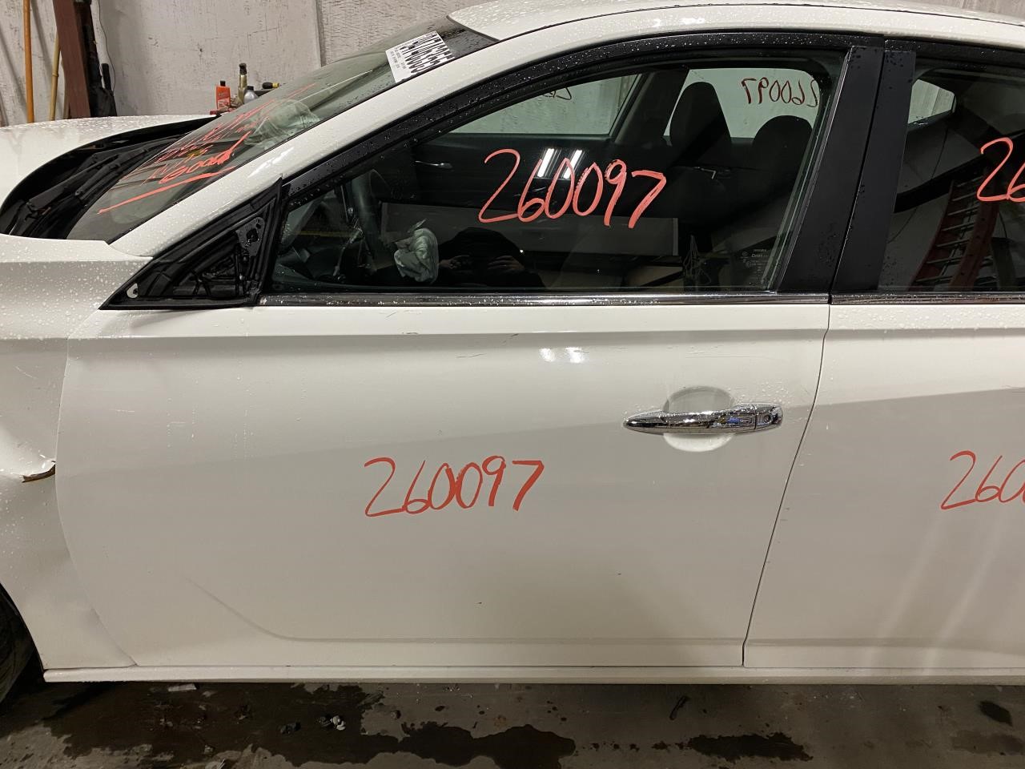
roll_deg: -4.0
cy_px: 384
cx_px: 512
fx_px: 770
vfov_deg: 53.1
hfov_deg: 67.3
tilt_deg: -27.0
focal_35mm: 26
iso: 200
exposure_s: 1/60
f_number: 1.8
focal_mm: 4.25
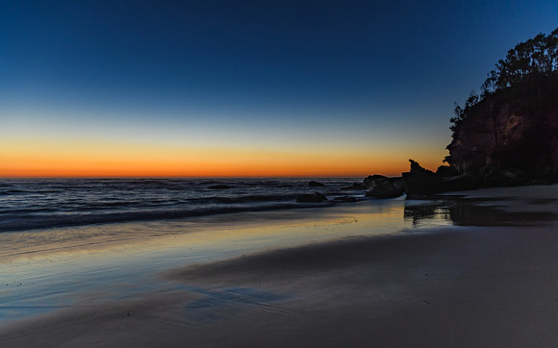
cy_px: 179
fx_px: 380
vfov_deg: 49.3
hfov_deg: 72.6
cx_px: 279
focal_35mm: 25
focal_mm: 16
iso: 400
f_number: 3.2
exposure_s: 1
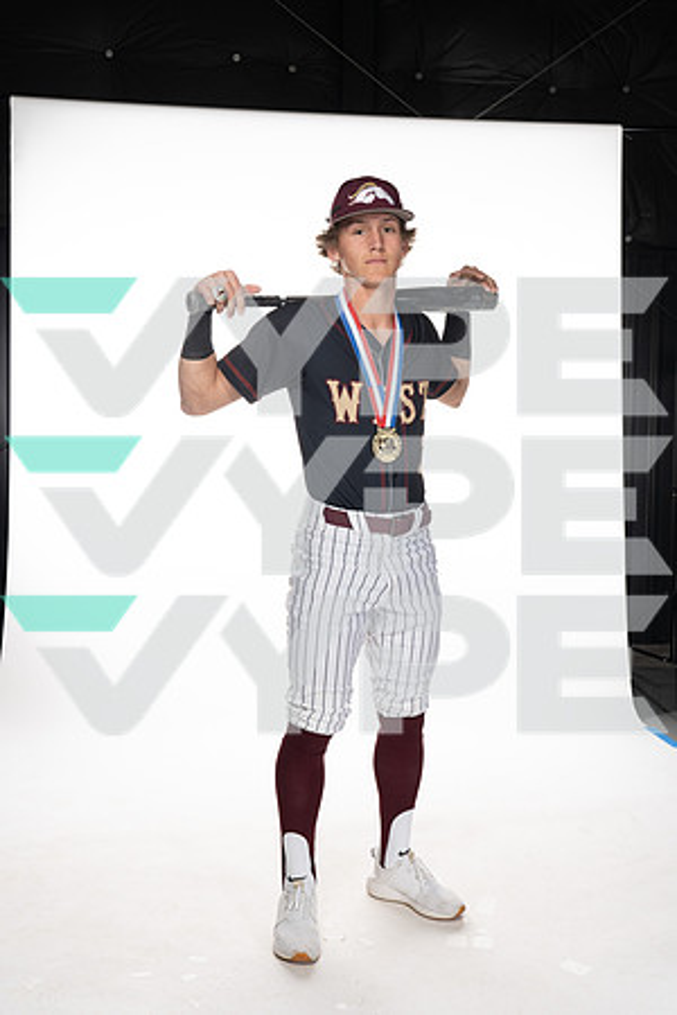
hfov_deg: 37.9
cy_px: 508
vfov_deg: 54.4
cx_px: 338
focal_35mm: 35
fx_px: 987
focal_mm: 35
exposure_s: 1/250
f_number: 6.3
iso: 400
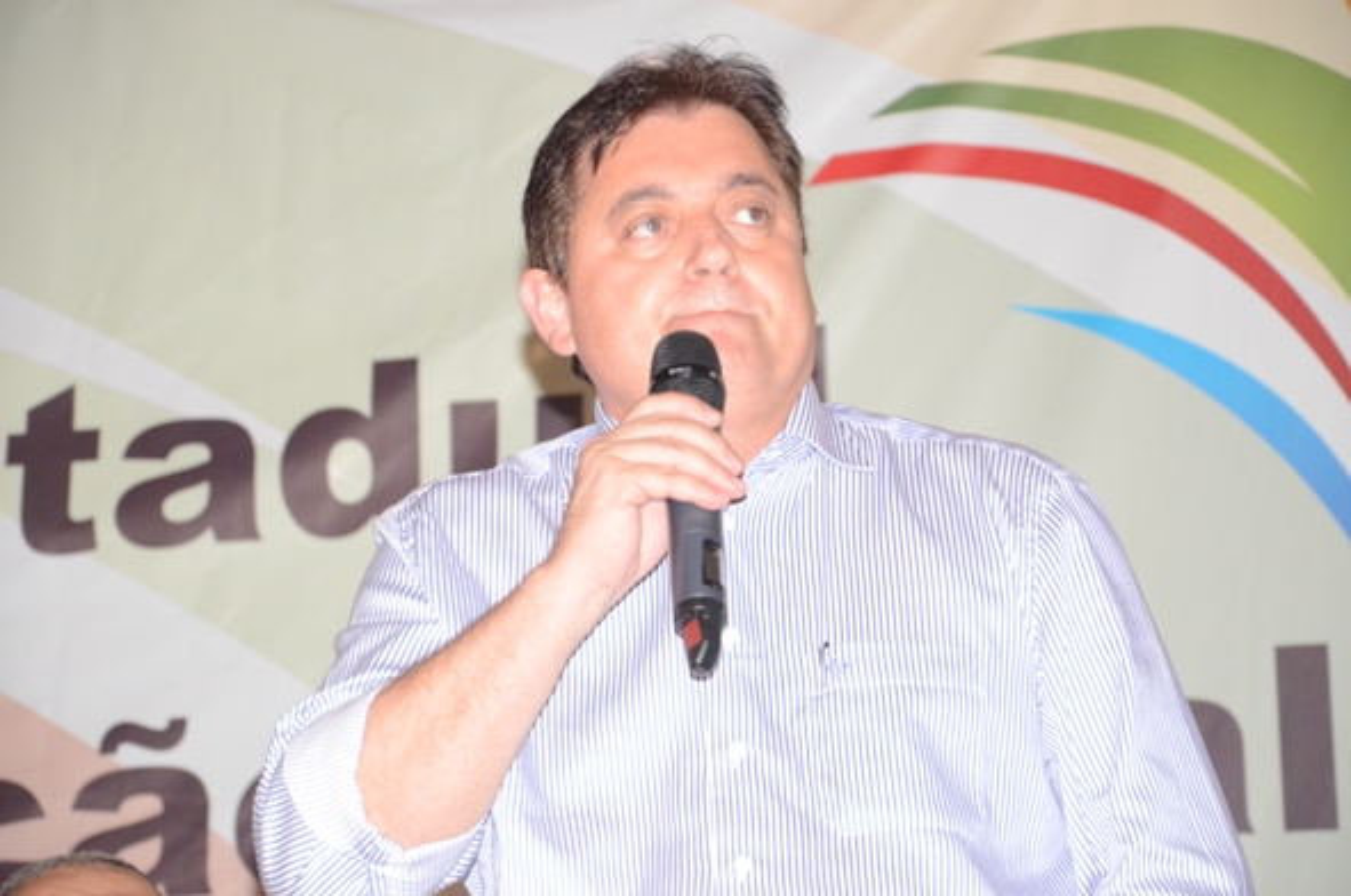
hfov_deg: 13.1
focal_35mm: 158
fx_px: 5901
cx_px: 676
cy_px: 448
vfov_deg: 8.7
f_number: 5.6
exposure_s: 1/125
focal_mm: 105
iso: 2500
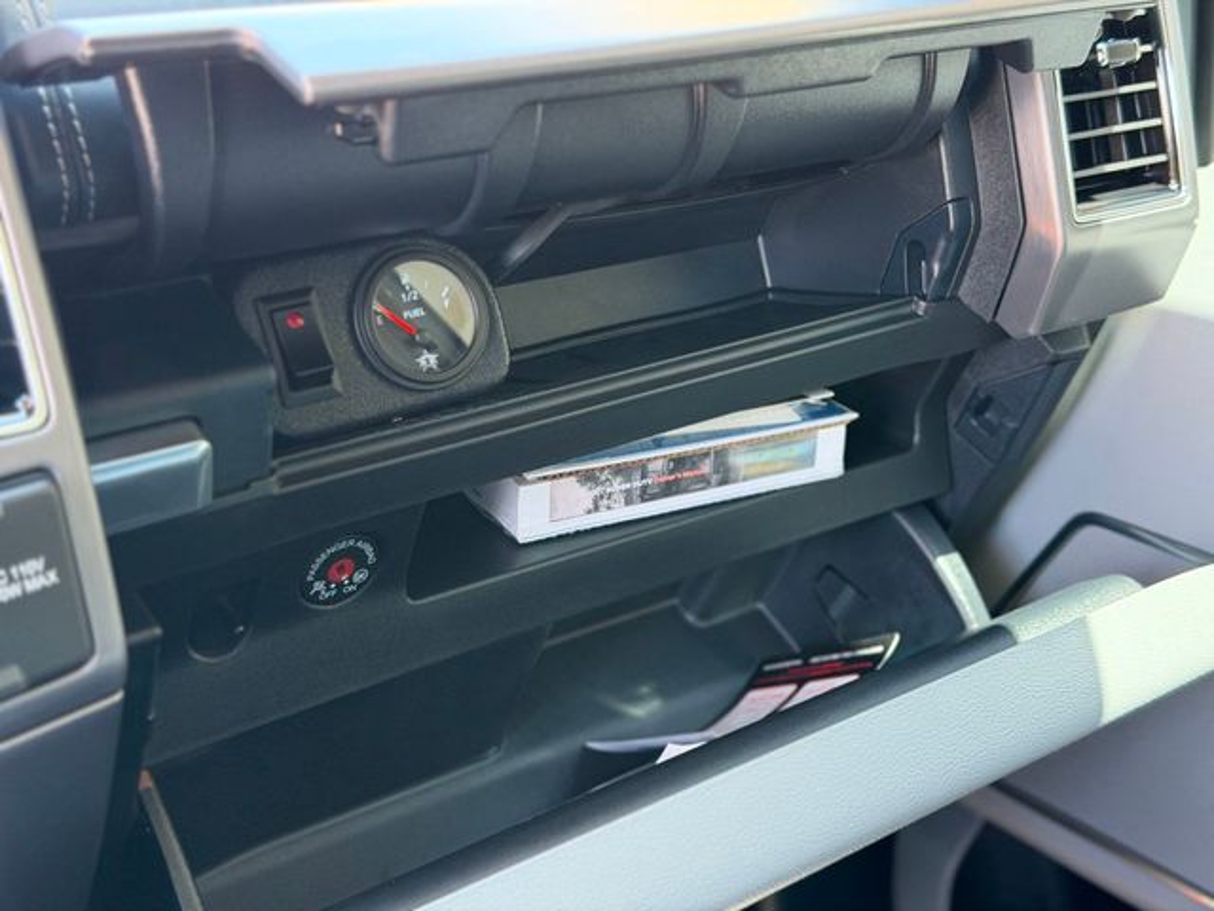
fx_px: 1683
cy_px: 456
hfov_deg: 39.7
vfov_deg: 30.3
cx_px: 607
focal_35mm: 48
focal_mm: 6.76
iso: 250
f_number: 1.78
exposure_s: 1/60
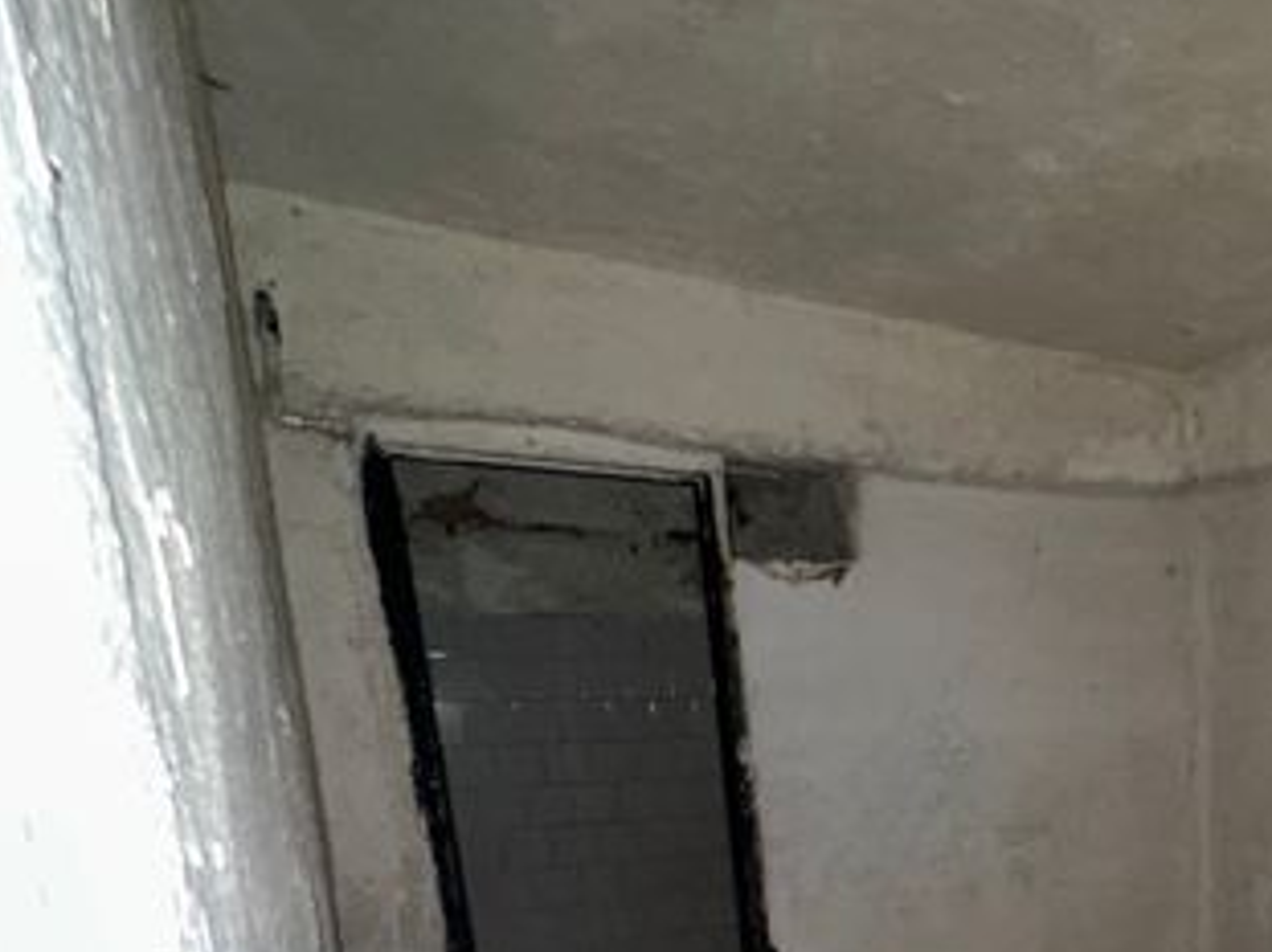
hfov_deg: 52.4
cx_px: 1155
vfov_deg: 41.7
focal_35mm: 30
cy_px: 915
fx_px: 1102
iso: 160
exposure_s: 1/18
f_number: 2.2
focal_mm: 2.22
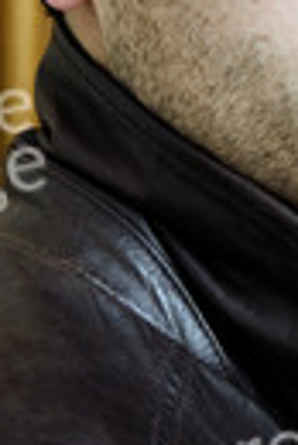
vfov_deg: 13.7
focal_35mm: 148
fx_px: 1833
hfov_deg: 9.3
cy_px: 0
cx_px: 245
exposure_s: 1/125
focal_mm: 48
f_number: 4.5
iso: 800
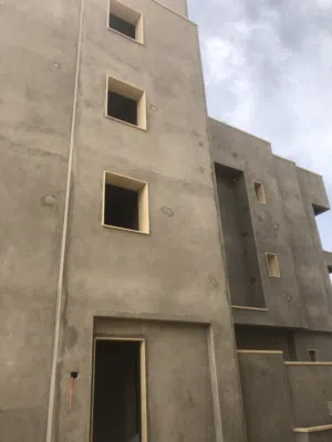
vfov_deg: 63.4
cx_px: 166
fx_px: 358
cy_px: 221
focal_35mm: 28
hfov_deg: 49.7
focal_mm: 4
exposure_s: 1/495
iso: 20
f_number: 1.8
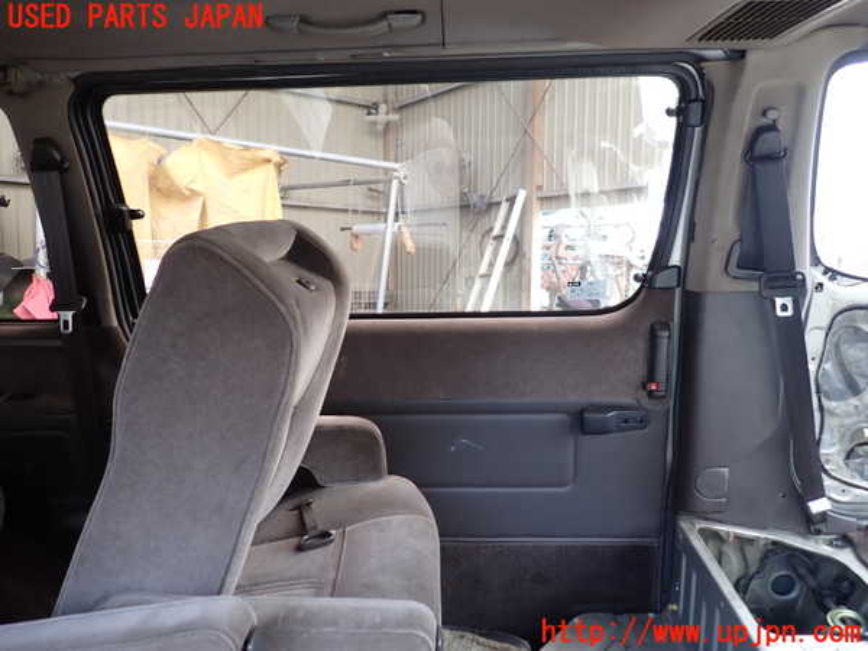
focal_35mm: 25
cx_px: 434
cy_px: 326
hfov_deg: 69.4
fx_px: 627
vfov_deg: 54.9
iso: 100
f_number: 2
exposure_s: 1/60
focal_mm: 4.5
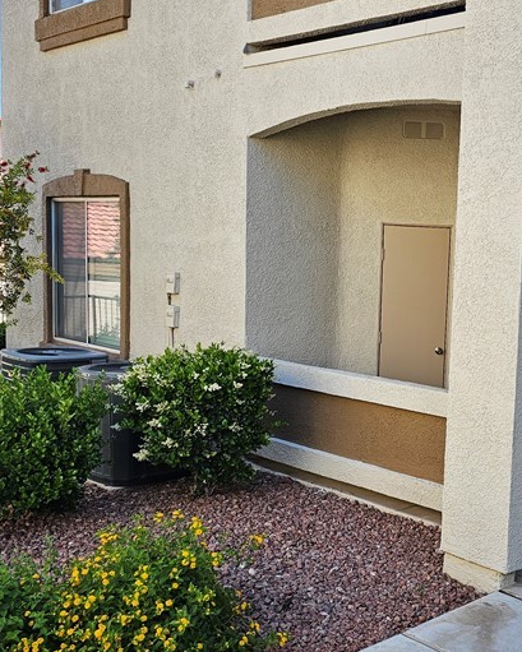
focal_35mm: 45
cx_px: 440
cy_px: 369
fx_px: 869
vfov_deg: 41.1
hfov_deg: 32.2
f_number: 1.7
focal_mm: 6.3
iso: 25
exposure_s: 1/180
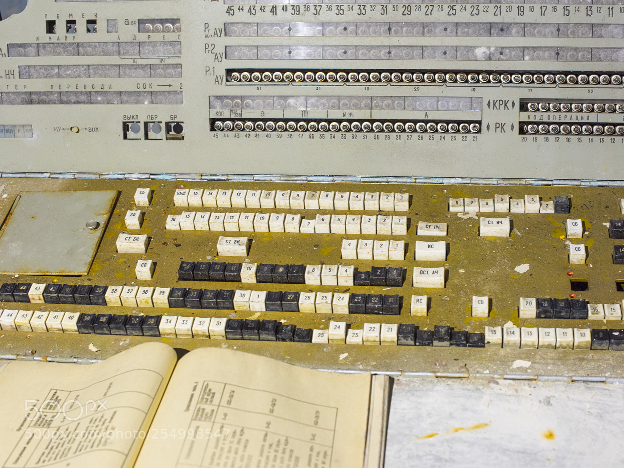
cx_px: 354
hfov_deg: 34.9
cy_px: 231
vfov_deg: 26.6
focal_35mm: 55
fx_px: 991
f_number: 8
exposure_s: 2
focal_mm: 50
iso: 1250
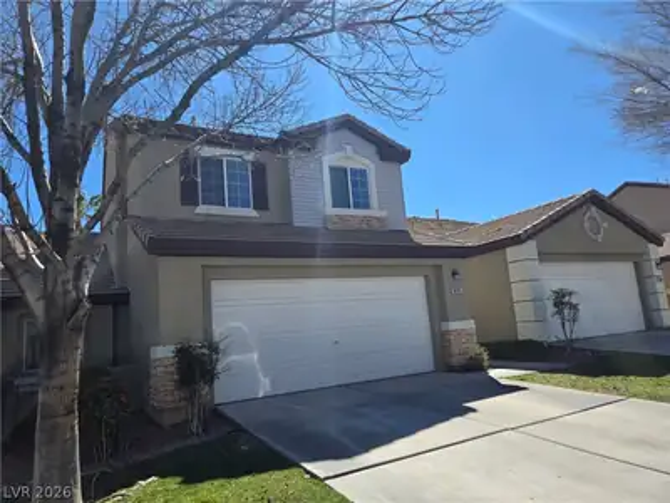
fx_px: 445
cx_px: 335
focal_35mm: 23
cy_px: 252
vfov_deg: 58.9
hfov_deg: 73.9
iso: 25
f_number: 1.8
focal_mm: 5.4
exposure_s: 1/1746
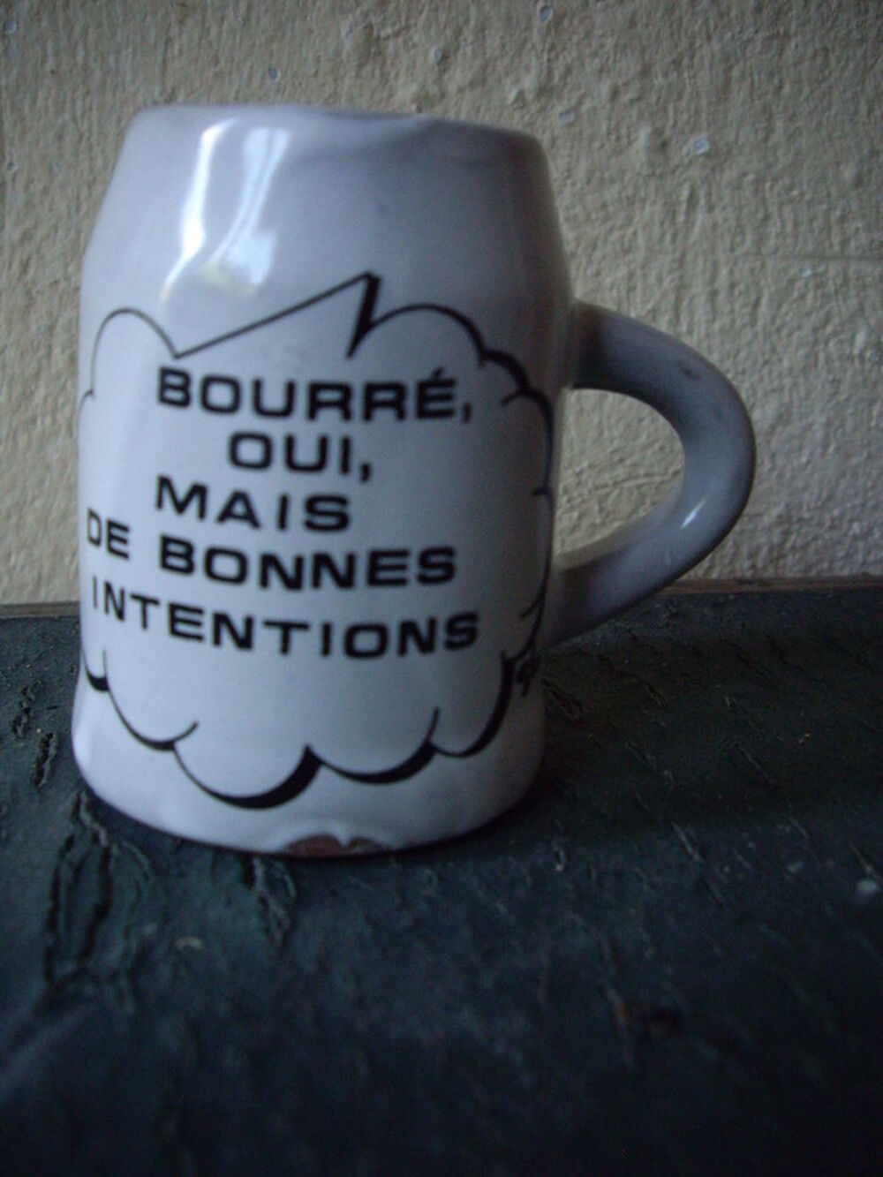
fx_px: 1292
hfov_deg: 37.7
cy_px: 588
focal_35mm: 38
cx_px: 442
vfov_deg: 49.0
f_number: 2.7
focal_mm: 6.2
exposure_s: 1/40
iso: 200
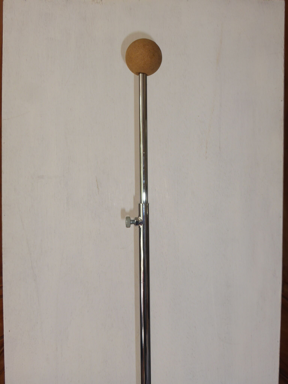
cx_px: 144
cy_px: 192
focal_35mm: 41
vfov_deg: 45.8
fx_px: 455
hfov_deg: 35.1
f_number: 3.9
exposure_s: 1/60
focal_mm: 7.4
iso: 100
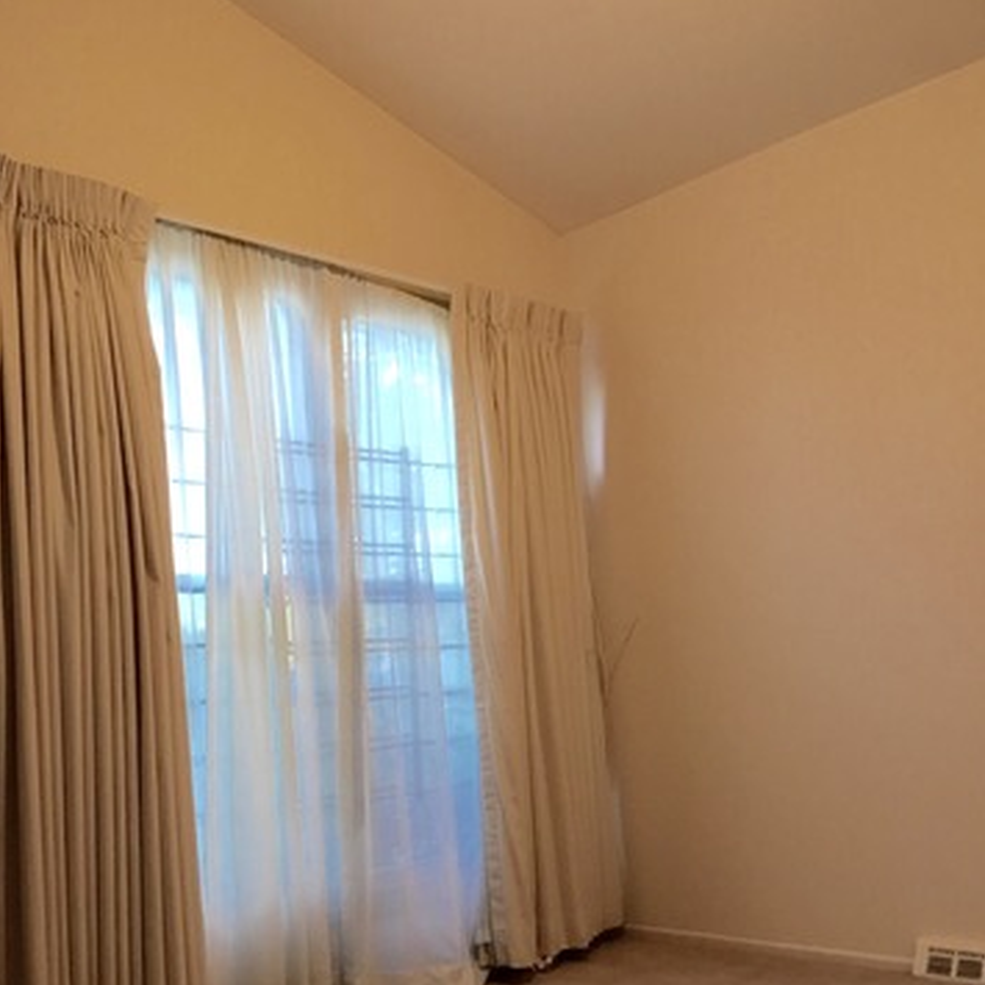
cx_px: 491
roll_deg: +3.5
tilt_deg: +8.2
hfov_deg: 44.9
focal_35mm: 37
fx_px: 1191
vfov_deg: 44.9
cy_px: 530
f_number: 2.4
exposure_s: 1/30
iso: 80
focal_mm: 3.3
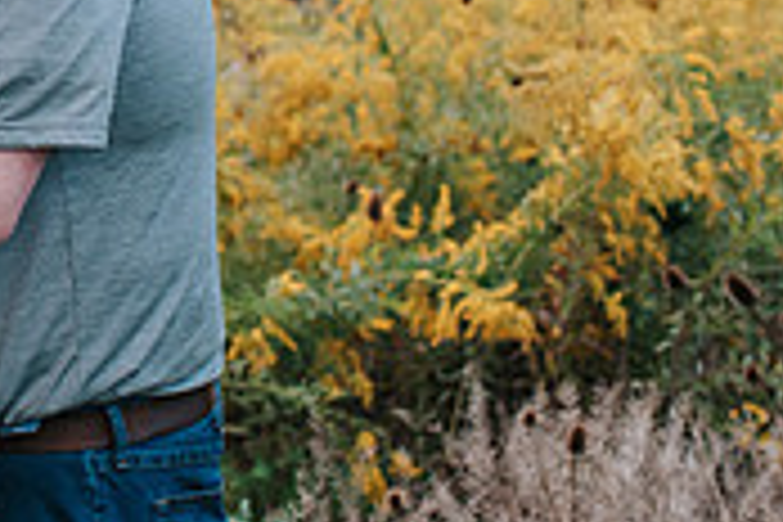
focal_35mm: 117
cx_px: -162
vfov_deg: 11.4
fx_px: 2545
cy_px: -137
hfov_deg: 16.7
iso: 1000
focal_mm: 35
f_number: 3.2
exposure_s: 1/1250
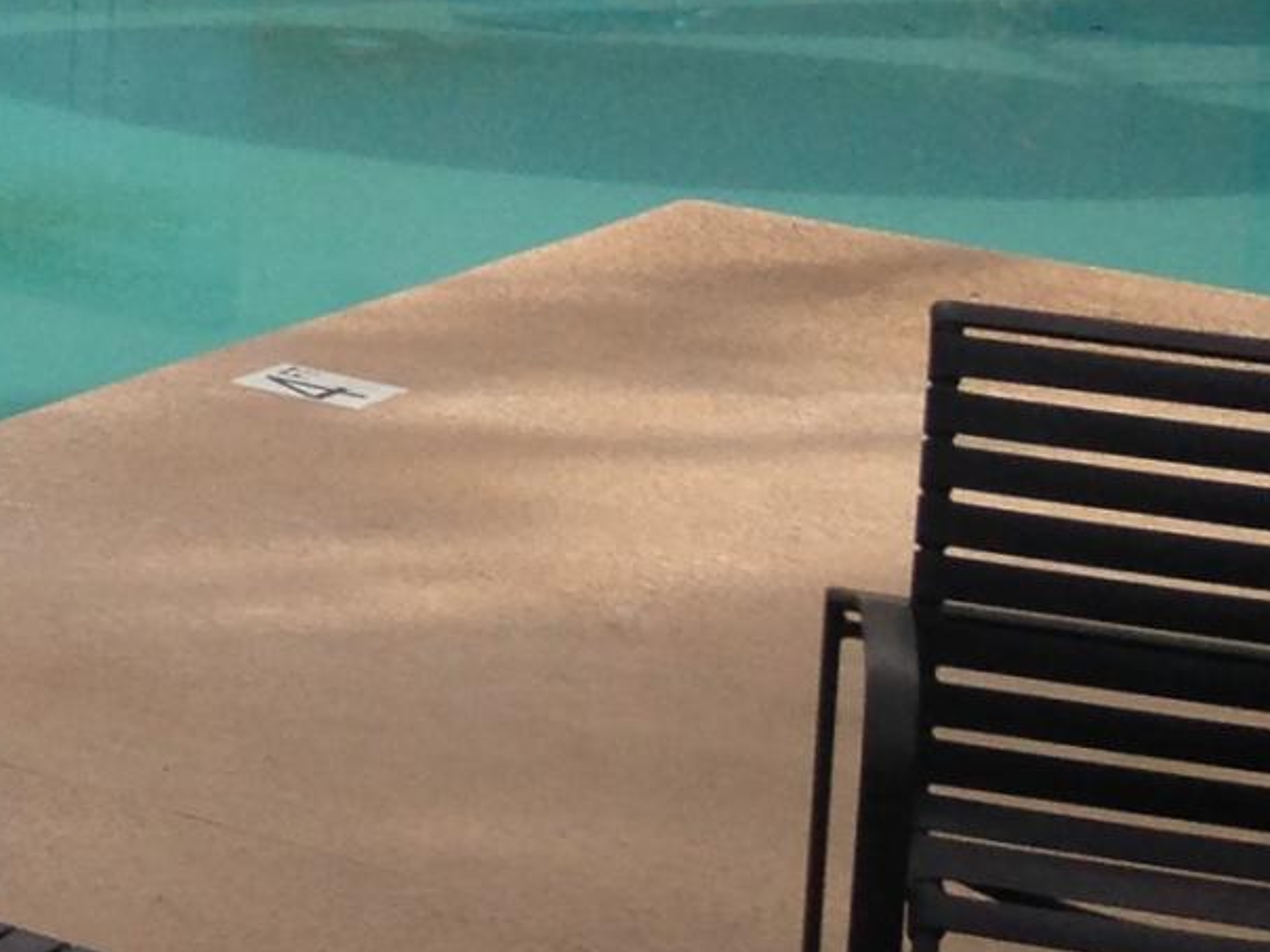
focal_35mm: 164
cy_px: -614
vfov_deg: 8.8
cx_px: -1646
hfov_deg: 10.6
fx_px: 6017
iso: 50
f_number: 2.4
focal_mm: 4.12
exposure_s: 1/749
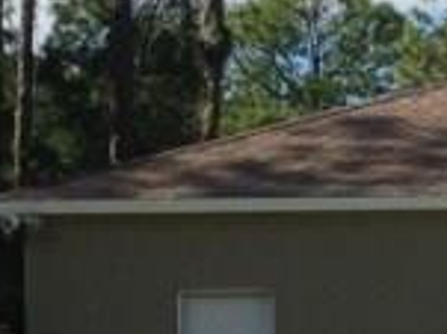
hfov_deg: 8.1
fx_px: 2890
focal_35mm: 224
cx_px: 1128
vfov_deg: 6.6
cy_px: 352
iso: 50
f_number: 2.4
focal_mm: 4.12
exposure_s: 1/1550
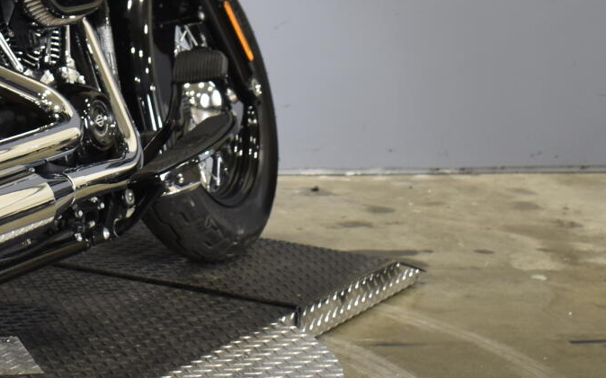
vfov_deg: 11.0
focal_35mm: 118
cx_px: -162
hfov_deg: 16.8
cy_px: 5
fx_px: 1948
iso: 400
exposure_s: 1/20
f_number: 4
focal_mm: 26
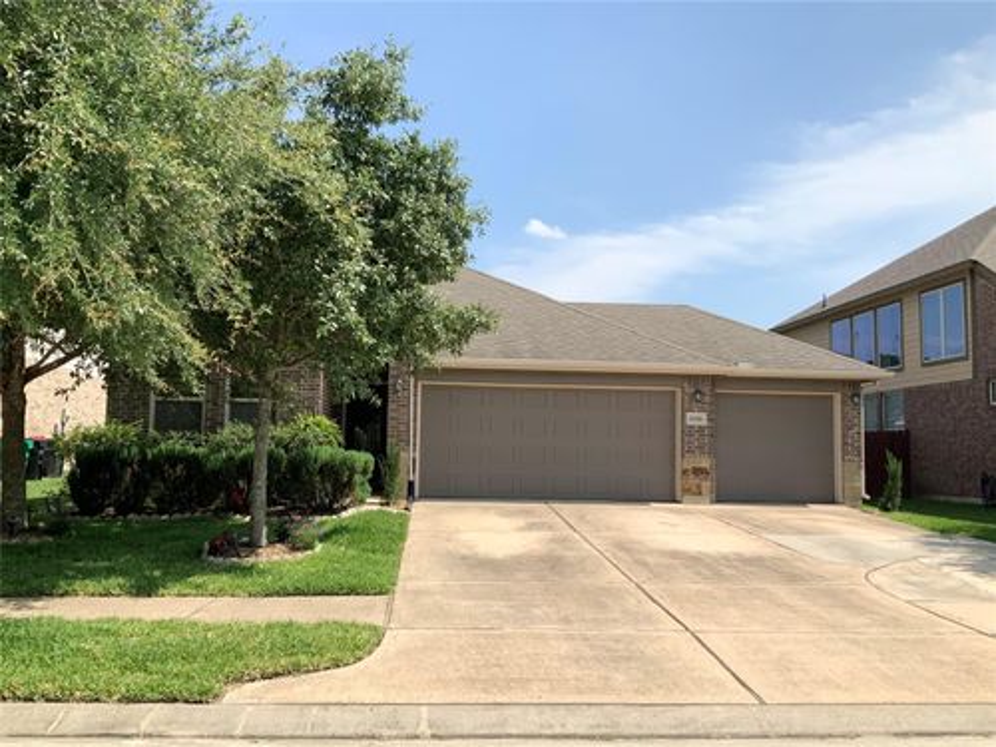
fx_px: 834
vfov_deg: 48.2
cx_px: 498
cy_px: 374
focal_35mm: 29
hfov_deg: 61.7
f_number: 1.8
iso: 20
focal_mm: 3
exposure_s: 1/2320
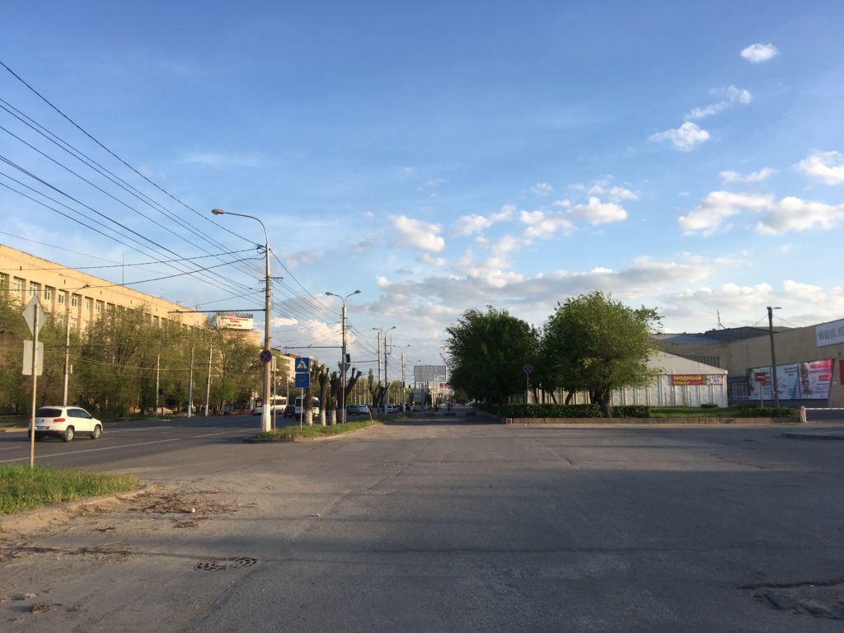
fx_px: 707
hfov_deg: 61.7
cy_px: 316
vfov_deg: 48.2
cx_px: 422
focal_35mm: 29
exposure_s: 1/646
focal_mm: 4.15
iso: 25
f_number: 2.2
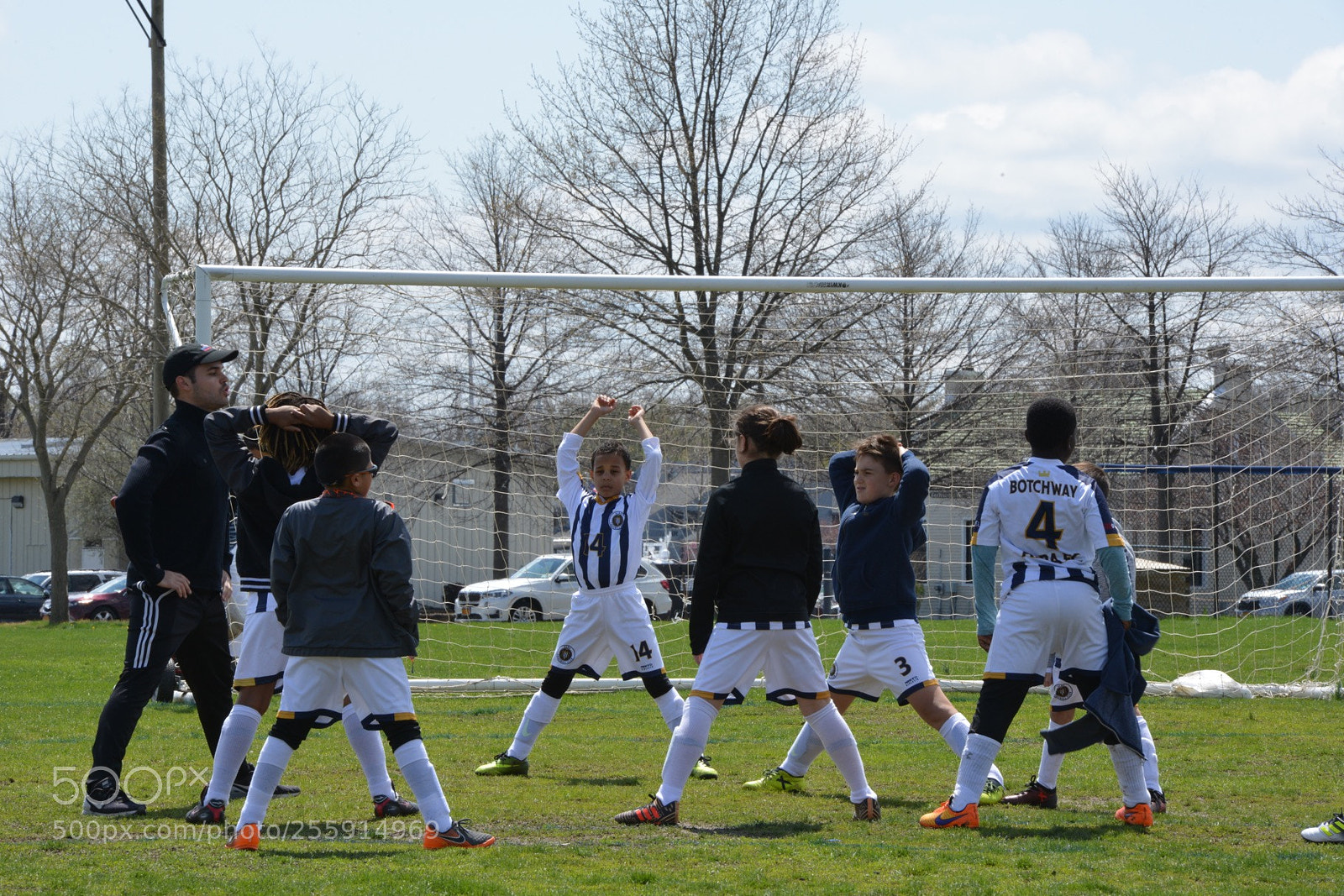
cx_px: 672
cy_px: 448
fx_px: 7467
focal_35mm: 200
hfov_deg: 10.3
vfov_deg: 6.9
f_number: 22
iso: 500
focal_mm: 200
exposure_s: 1/125
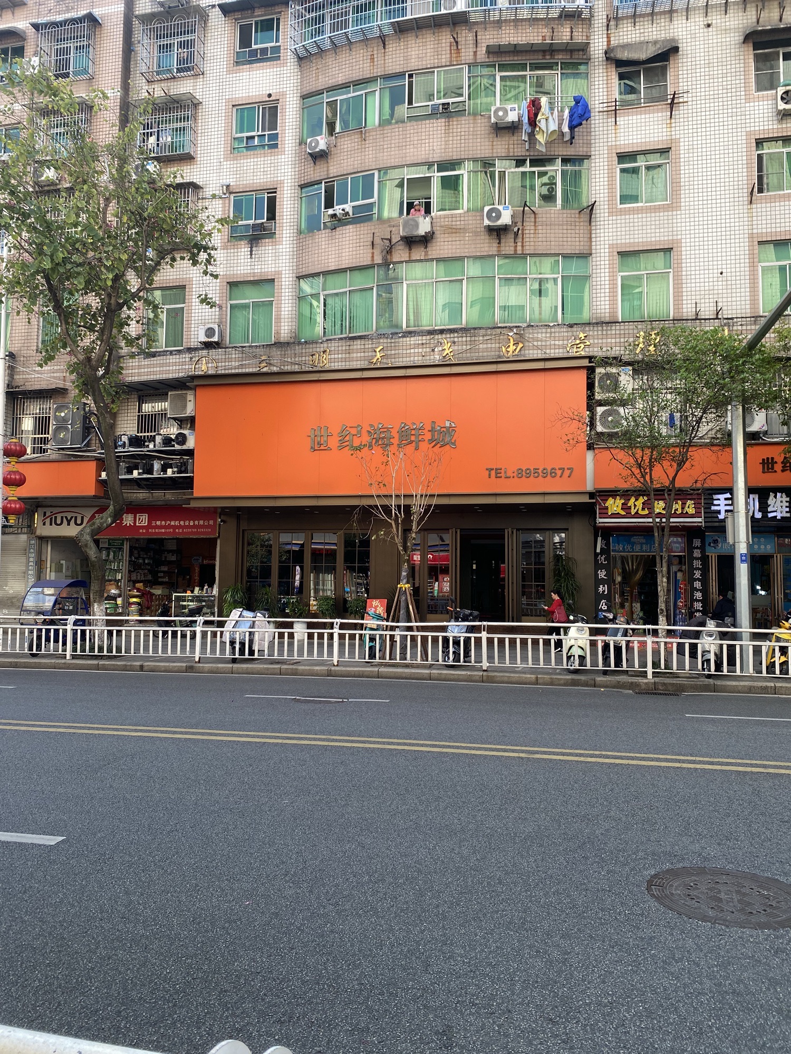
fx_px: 792
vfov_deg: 67.3
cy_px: 527
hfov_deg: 53.1
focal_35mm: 26
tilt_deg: +5.1
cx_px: 396
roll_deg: -0.1
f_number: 1.8
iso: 32
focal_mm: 4.25
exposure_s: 1/394
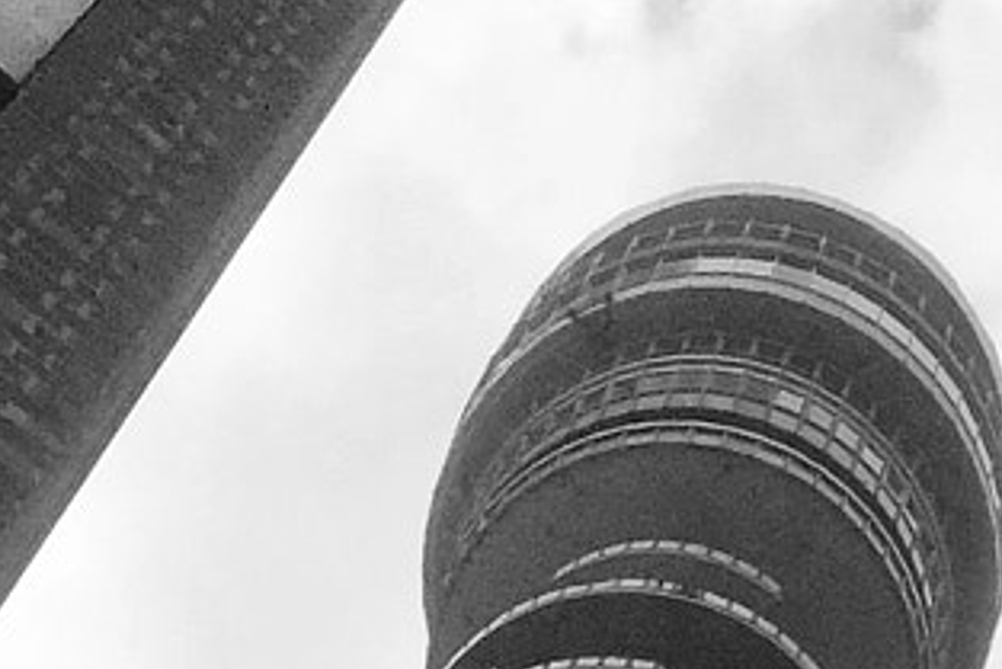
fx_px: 4288
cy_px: 2023
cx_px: 298
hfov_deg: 13.3
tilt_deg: +52.1
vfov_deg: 7.7
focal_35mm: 154
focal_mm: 4.15
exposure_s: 1/6623
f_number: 2.2
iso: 32
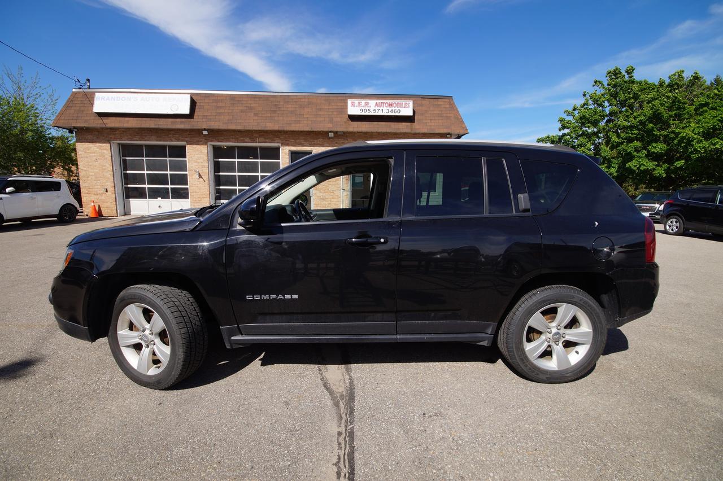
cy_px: 240
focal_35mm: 15
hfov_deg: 100.4
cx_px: 362
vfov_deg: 77.3
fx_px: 301
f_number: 9
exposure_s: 1/160
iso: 100
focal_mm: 10
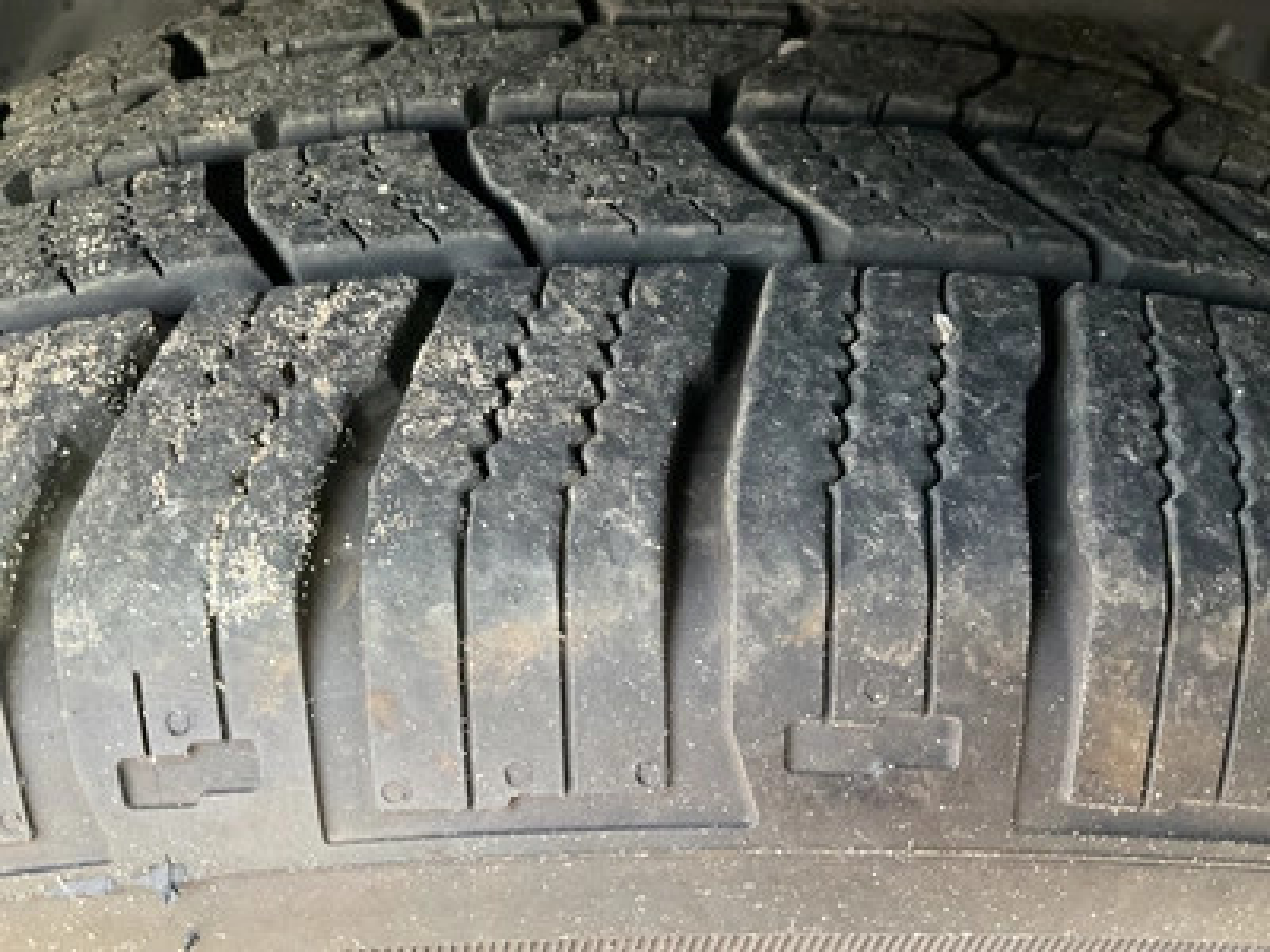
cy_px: 476
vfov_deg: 48.2
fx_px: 1064
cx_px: 635
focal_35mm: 29
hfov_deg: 61.7
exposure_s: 1/60
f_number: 1.8
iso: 125
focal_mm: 3
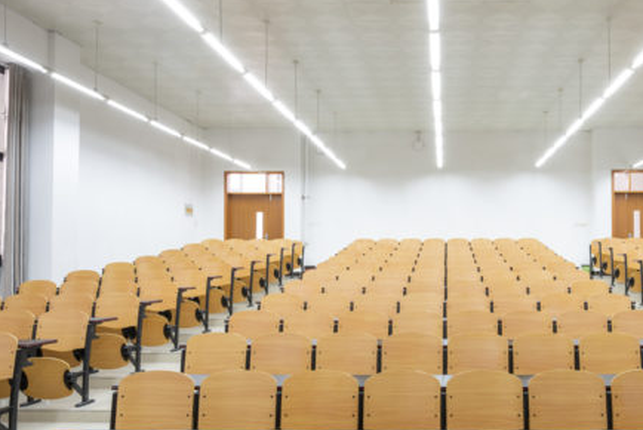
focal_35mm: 33
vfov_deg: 39.4
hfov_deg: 55.2
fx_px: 590
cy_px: 297
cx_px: 459
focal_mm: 14
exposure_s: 2.5
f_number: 11
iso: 64
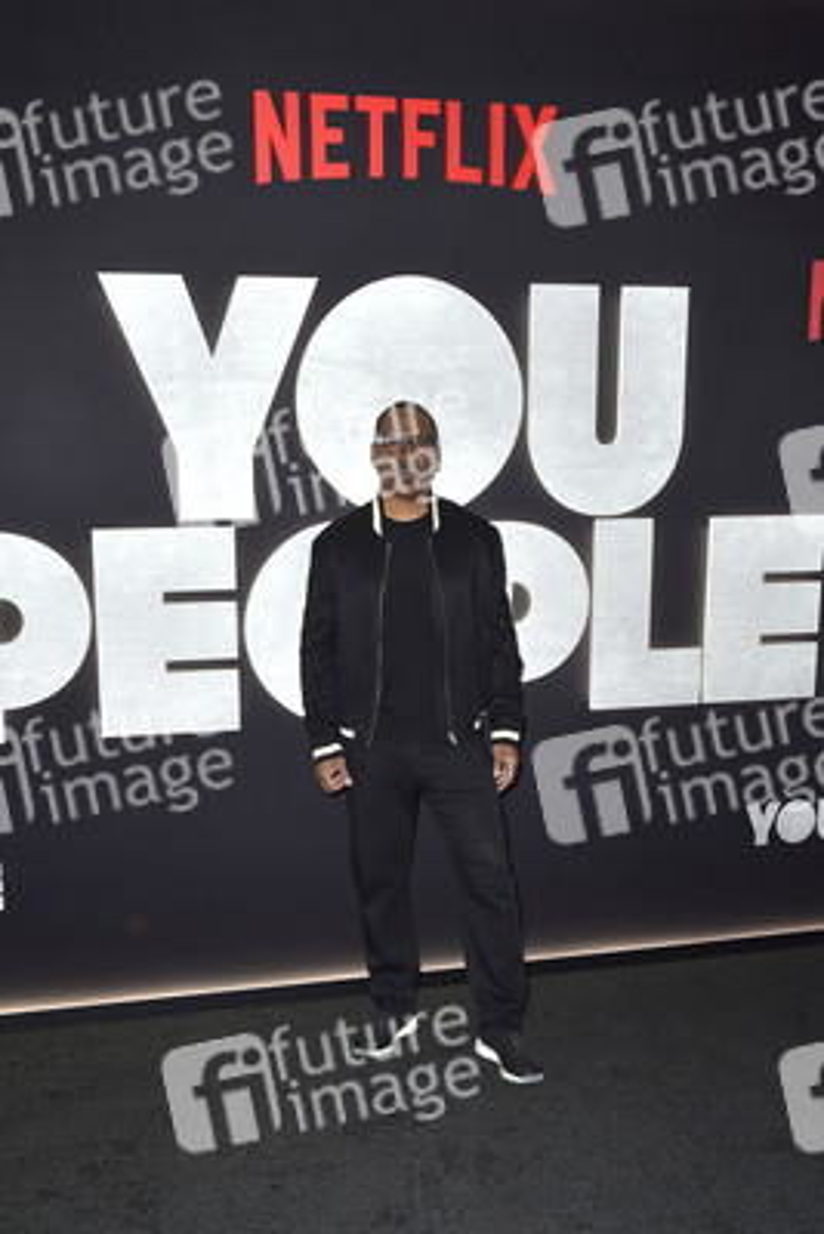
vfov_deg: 58.7
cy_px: 617
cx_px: 412
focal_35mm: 32
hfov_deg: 41.1
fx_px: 1098
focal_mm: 32
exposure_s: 1/250
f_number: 6.3
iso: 640
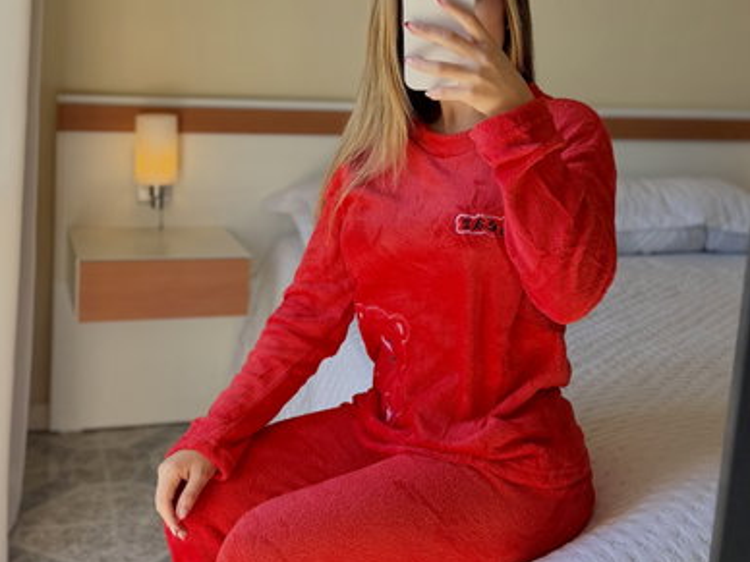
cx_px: 365
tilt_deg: -14.3
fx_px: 715
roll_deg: -2.8
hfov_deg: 55.3
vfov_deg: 42.9
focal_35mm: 33
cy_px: 298
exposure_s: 1/559
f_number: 1.78
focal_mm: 6.76
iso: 80
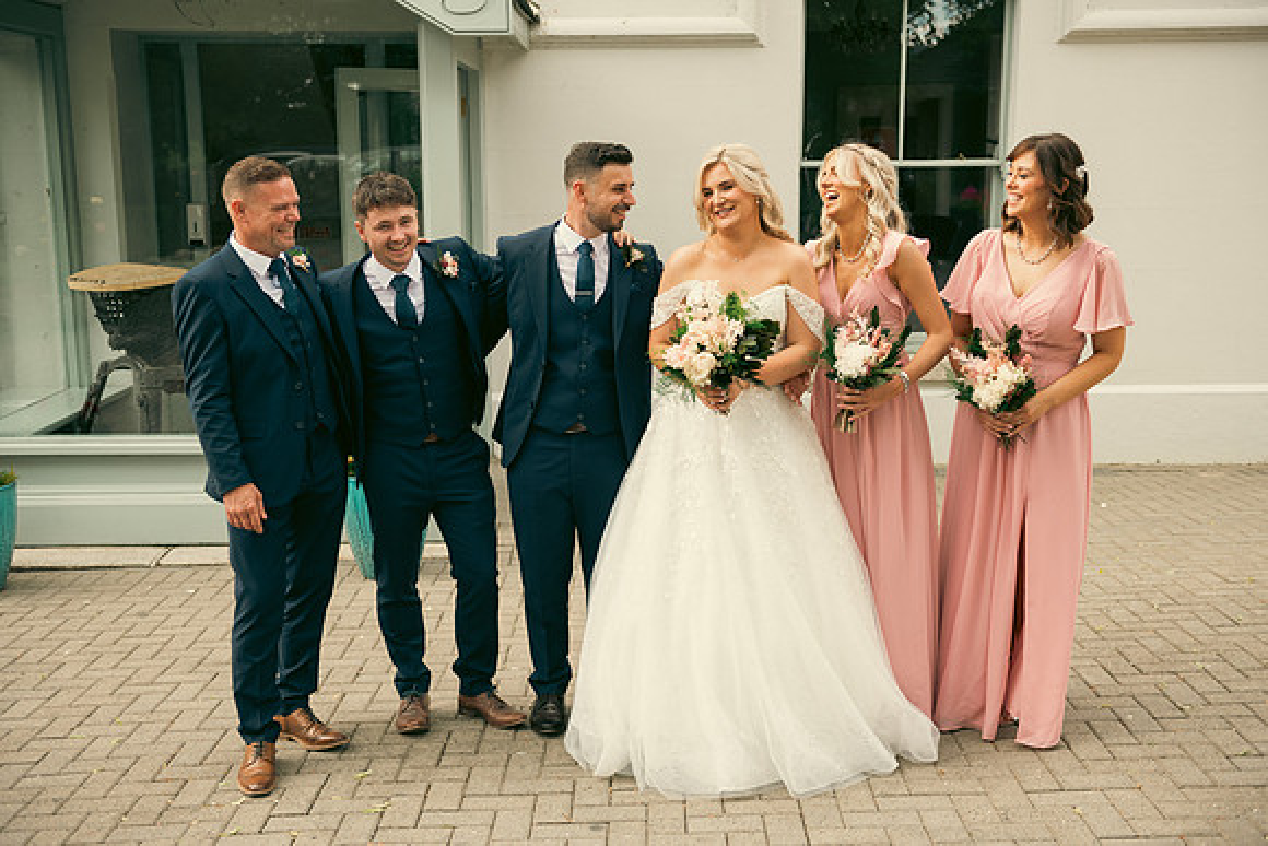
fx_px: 1480
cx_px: 634
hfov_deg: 46.4
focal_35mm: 42
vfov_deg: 31.9
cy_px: 423
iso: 100
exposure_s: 1/200
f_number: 3.5
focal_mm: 42
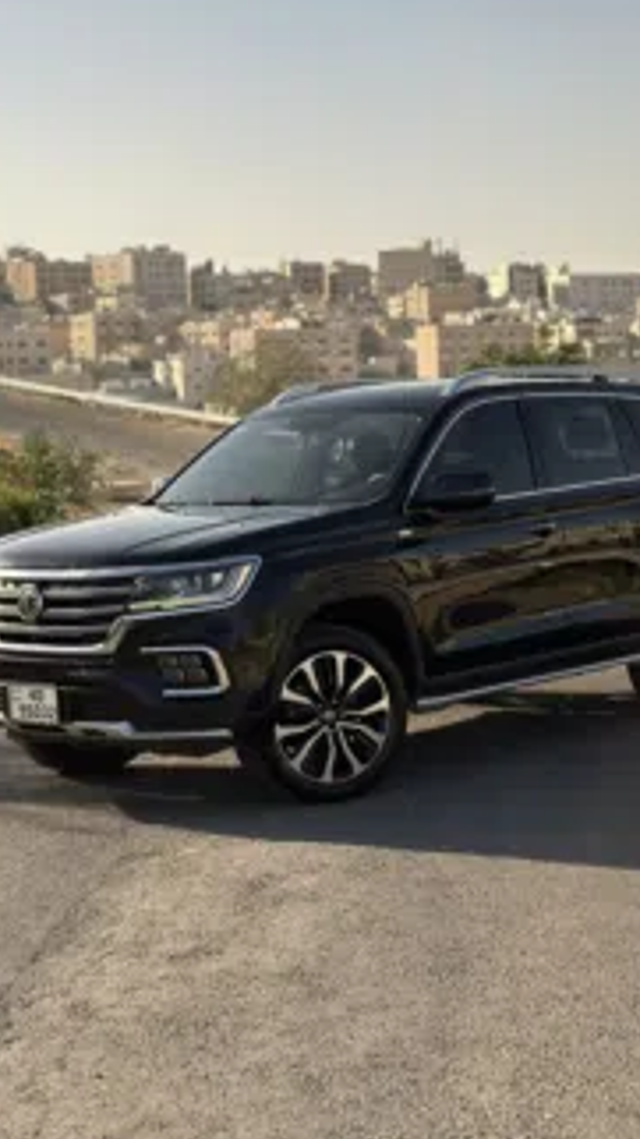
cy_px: 506
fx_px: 1962
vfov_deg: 32.3
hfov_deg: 18.5
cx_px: 368
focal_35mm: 65
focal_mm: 6.86
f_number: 1.78
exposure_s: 1/5263
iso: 100
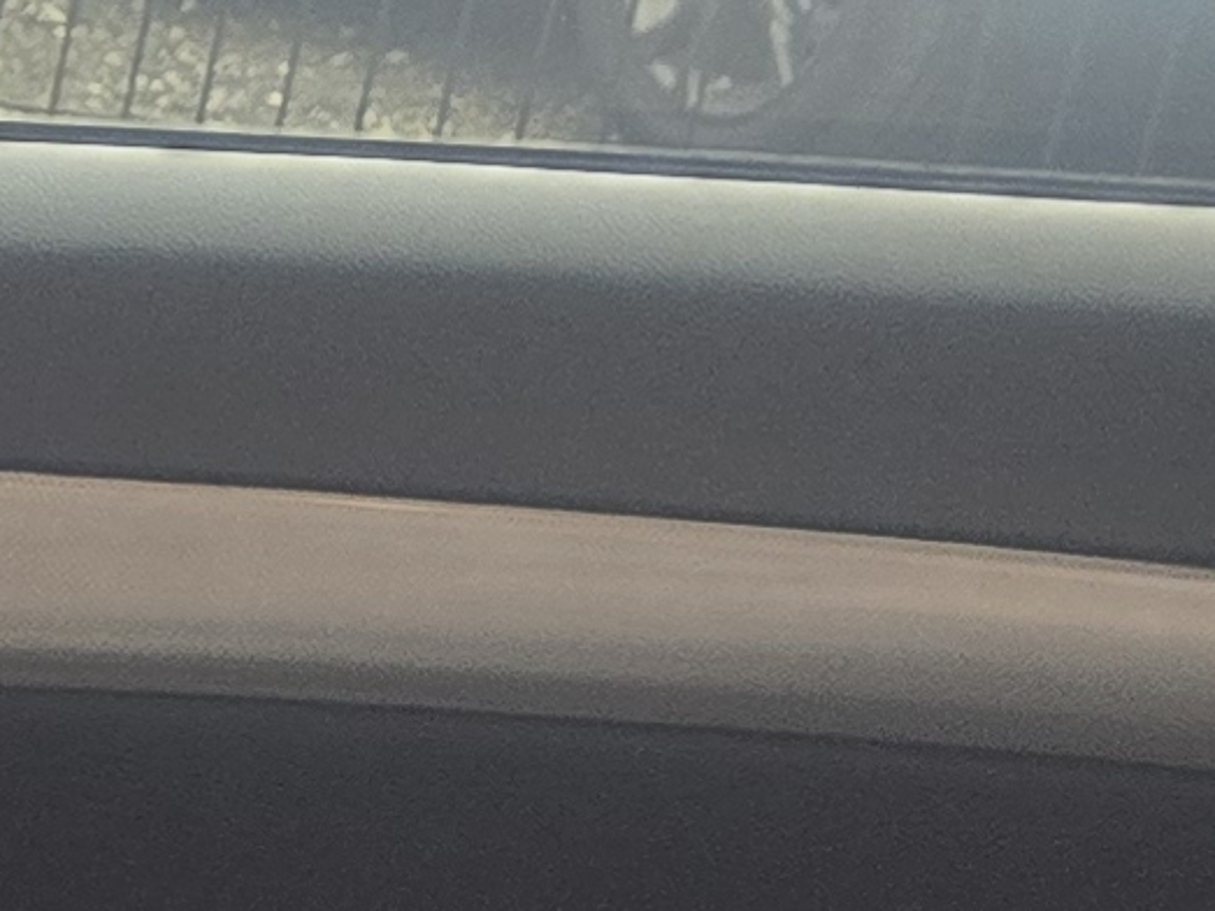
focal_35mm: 176
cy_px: 1627
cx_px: -3067
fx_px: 6176
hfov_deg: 8.3
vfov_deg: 8.1
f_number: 1.7
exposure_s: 1/120
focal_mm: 6.3
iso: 160
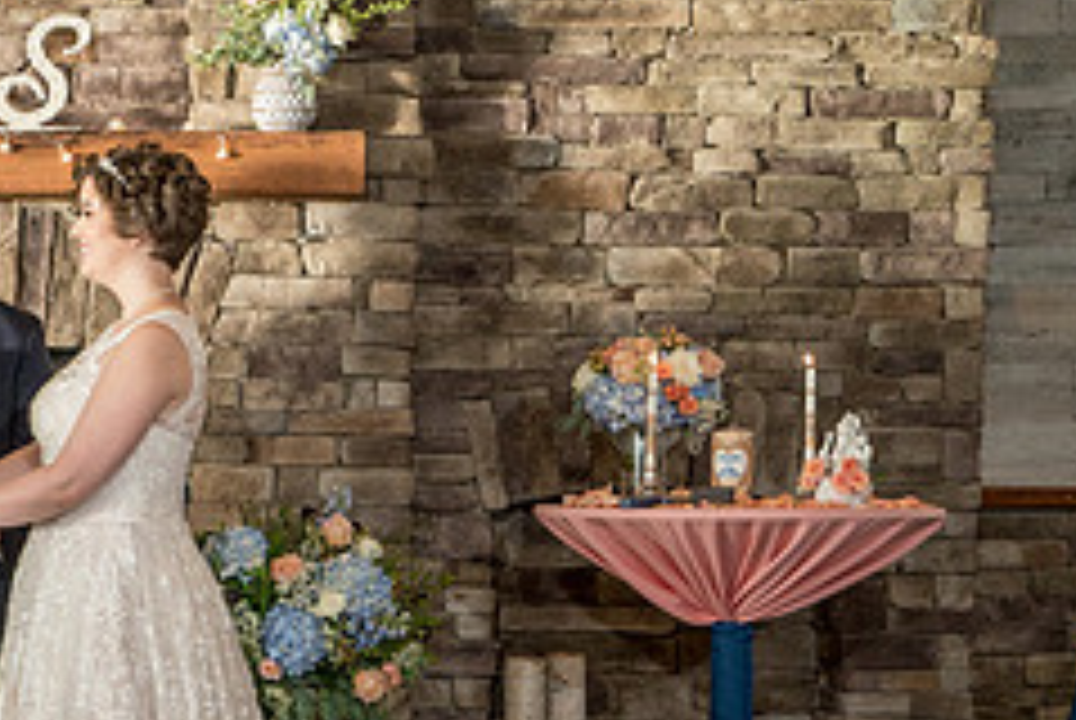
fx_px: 3082
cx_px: -36
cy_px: 582
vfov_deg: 13.3
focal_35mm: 103
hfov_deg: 19.2
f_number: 4
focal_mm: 35
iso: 1000
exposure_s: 1/200
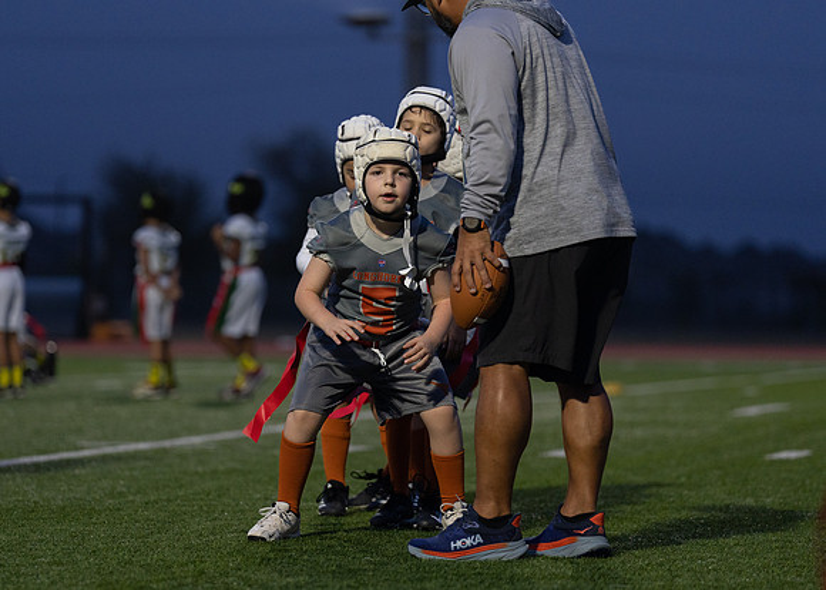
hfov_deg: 10.6
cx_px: 365
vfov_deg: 7.5
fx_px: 4468
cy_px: 329
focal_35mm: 190
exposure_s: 1/800
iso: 1250
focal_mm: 157
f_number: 2.8
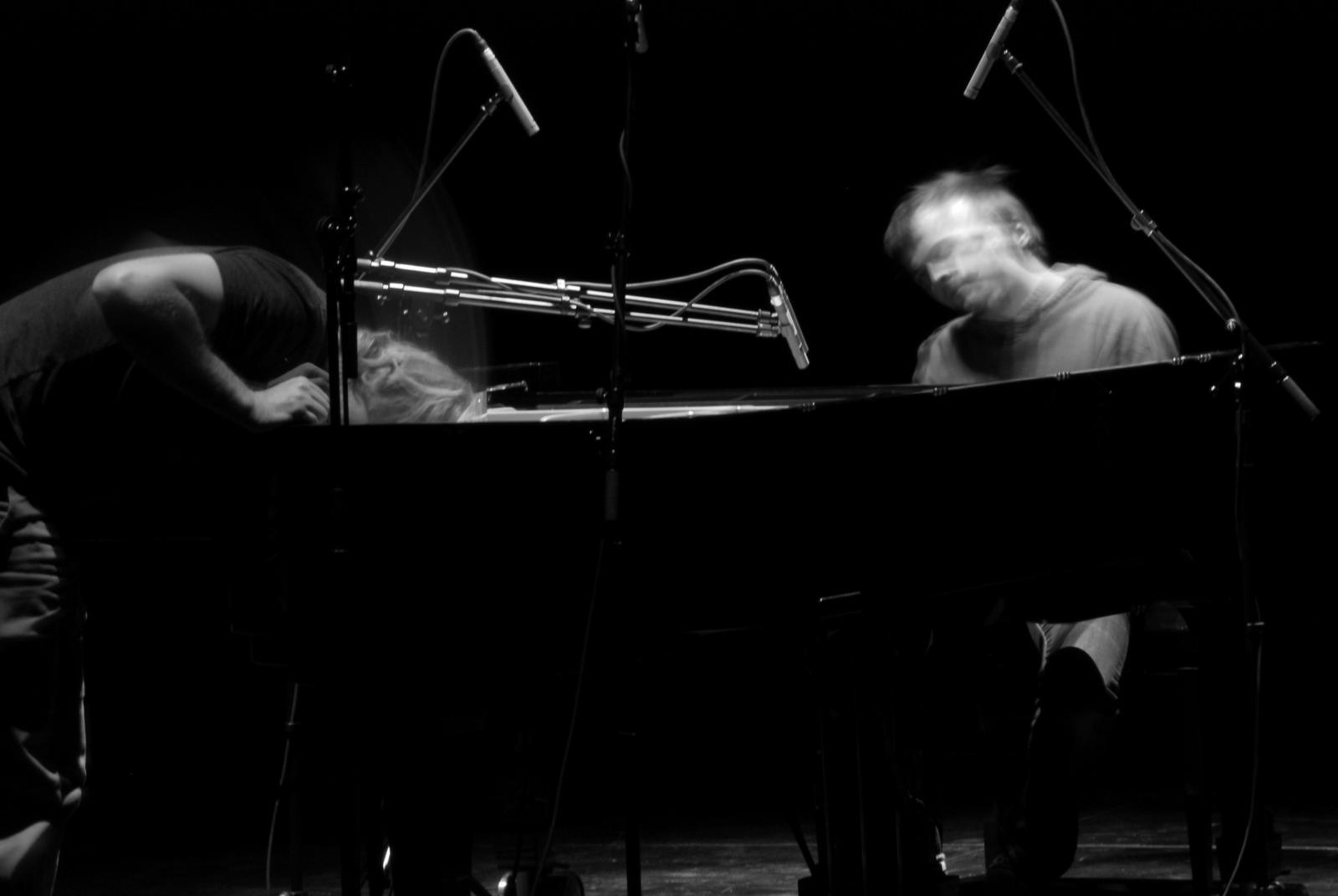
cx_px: 669
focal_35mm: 202
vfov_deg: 6.8
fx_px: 7535
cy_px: 448
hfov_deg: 10.1
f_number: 20
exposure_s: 3
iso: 320
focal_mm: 135
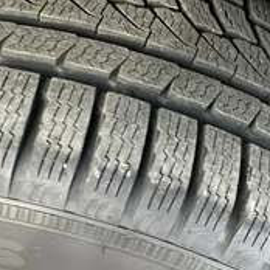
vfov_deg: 29.8
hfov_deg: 30.0
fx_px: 503
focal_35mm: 57
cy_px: 182
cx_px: 133
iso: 80
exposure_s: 1/60
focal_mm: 3
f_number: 1.8
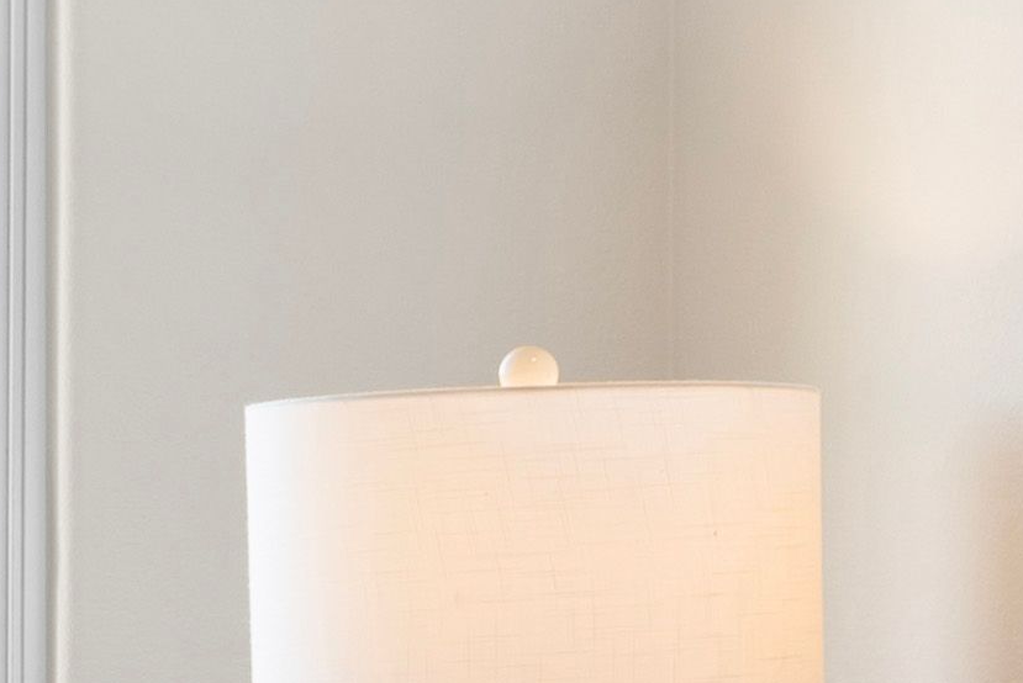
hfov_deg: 10.5
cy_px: 589
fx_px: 5090
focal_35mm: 179
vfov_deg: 7.7
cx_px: -1074
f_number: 8
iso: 100
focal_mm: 35
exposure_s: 1/640
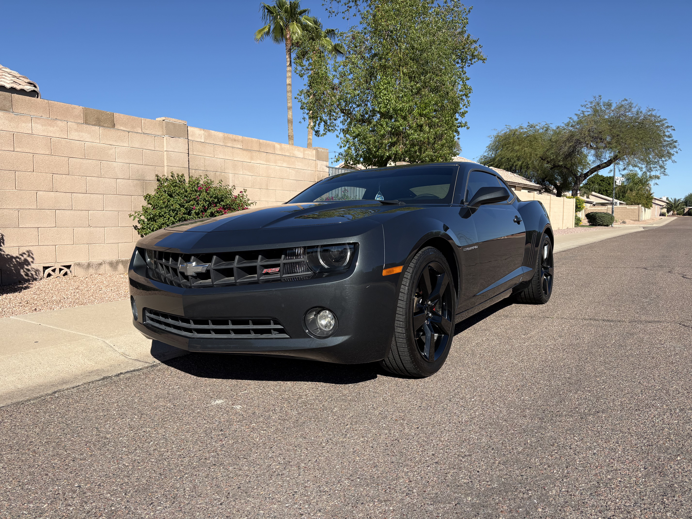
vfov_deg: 53.1
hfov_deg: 67.3
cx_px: 346
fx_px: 520
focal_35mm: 26
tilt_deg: -5.0
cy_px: 260
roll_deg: +1.0
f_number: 1.6
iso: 50
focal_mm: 5.96
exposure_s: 1/3623
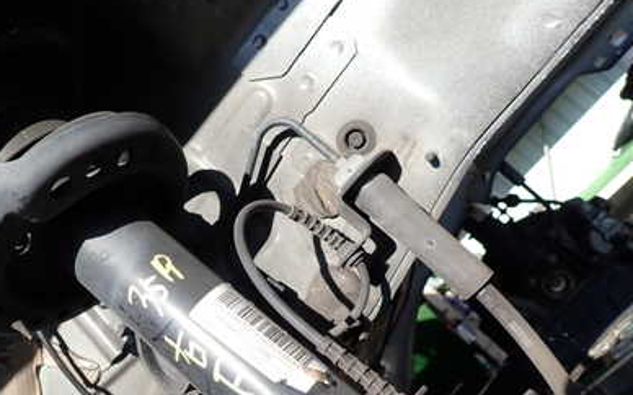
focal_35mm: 41
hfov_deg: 47.0
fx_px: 707
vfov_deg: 30.6
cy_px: 307
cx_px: 183
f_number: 2.8
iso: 100
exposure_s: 1/500
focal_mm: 4.5
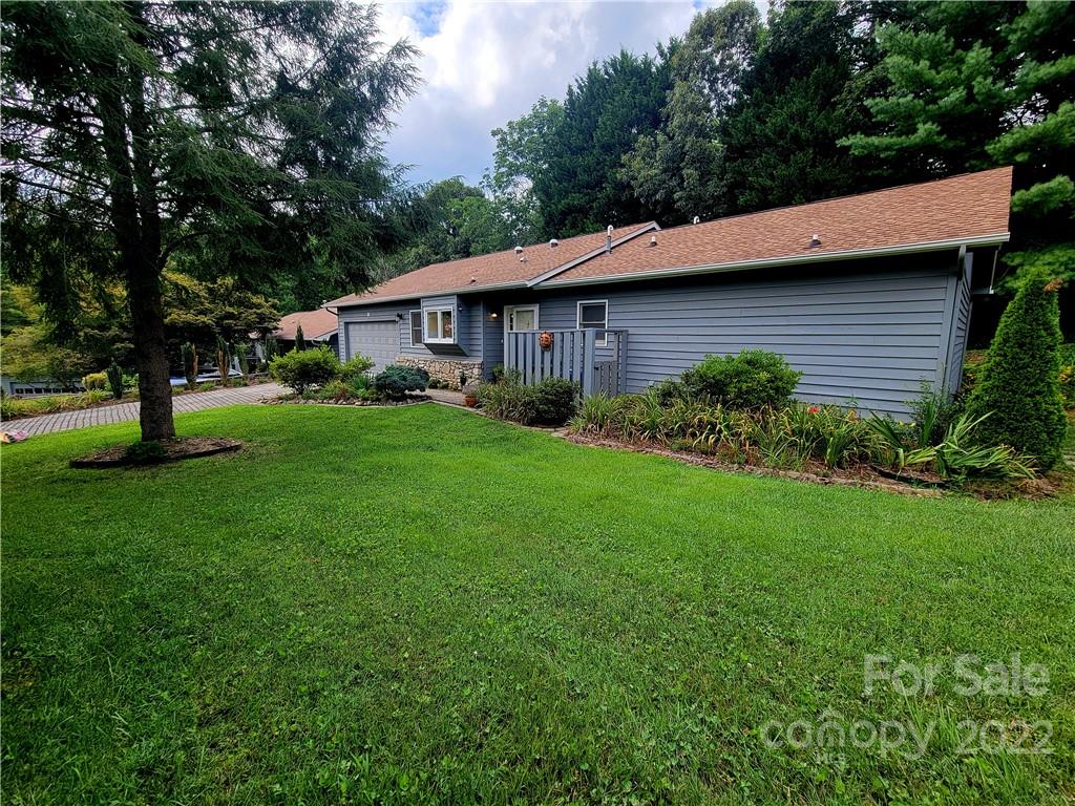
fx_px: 404
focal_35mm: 13
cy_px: 403
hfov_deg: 106.2
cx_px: 538
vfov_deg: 89.9
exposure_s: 1/357
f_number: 2.2
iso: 50
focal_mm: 2.2
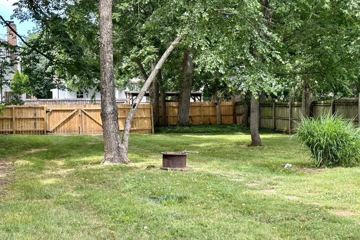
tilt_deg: -1.5
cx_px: 176
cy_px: 124
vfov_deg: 22.6
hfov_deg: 33.4
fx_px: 600
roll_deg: +1.3
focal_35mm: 60
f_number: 1.78
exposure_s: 1/469
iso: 64
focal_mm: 6.86
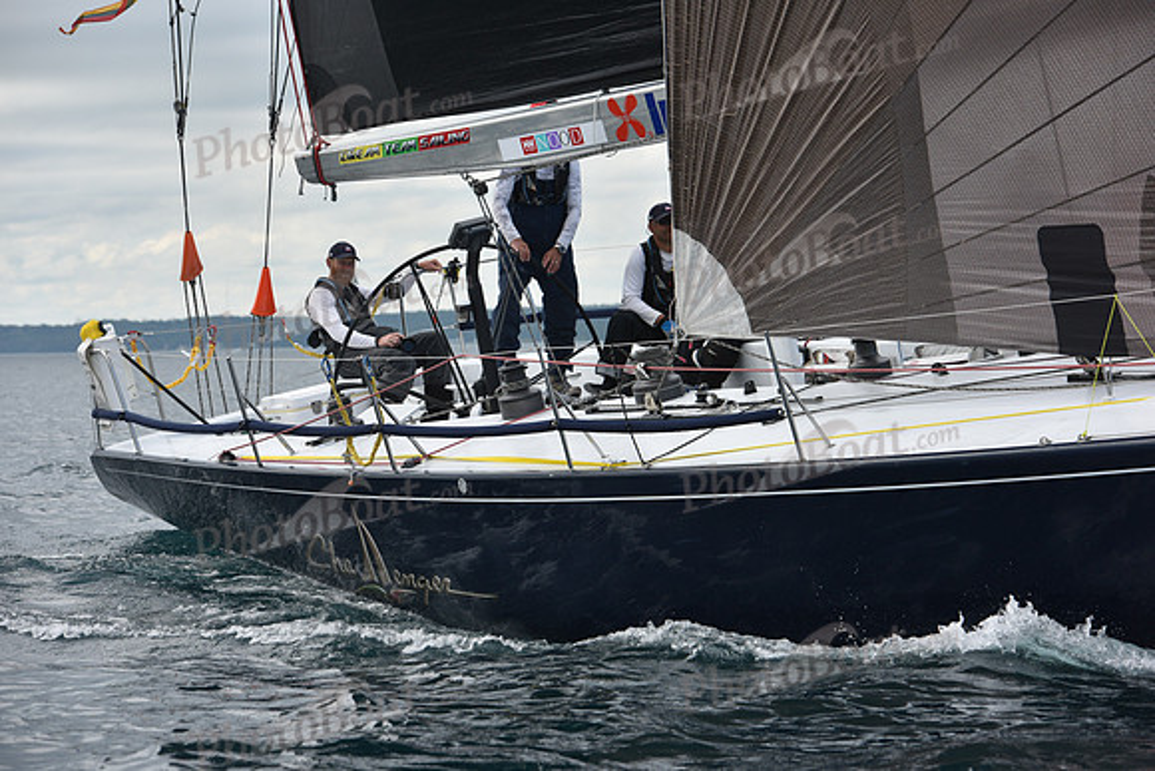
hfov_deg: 16.4
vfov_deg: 11.0
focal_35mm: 125
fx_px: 4011
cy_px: 386
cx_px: 578
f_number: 6.3
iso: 250
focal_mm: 125
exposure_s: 1/800
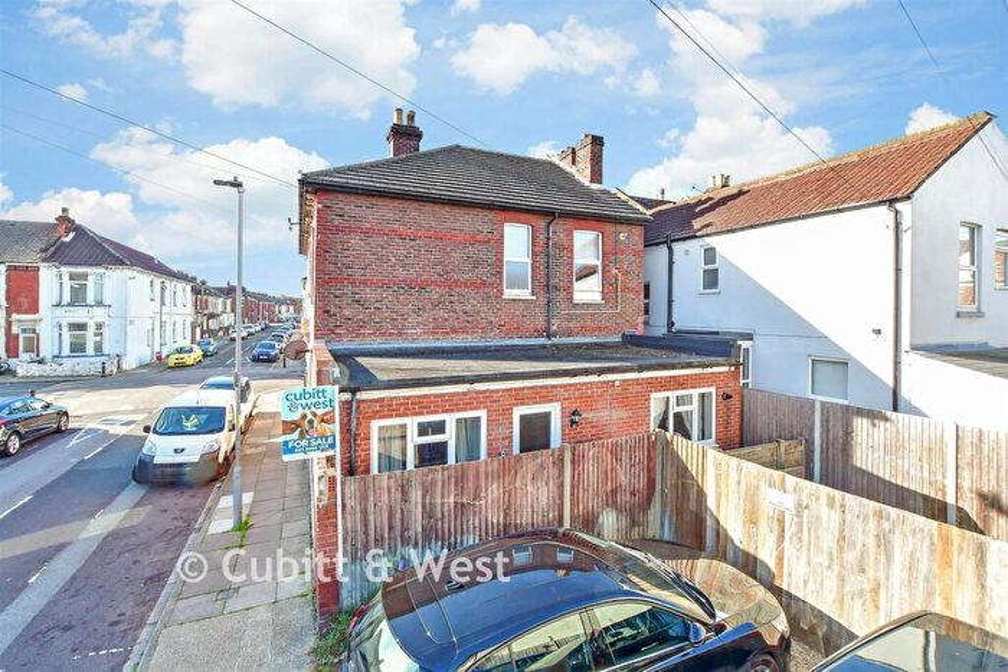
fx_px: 420
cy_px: 336
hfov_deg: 100.4
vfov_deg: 77.4
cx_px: 504
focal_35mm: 15
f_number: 8
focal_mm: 10
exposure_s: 1/160
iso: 400
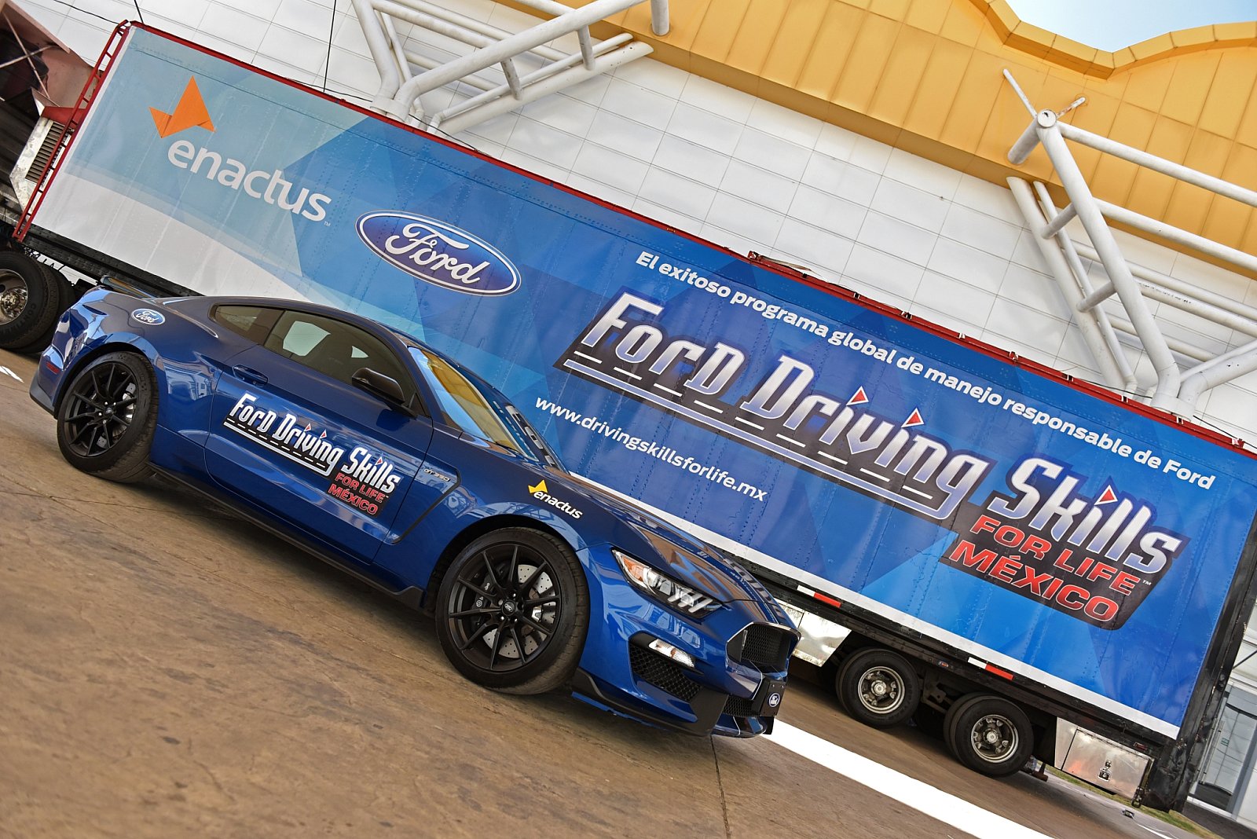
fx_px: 1013
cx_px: 628
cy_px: 420
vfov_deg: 45.0
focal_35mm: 29
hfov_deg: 63.6
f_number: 3.2
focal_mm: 29
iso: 1000
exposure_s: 1/4000
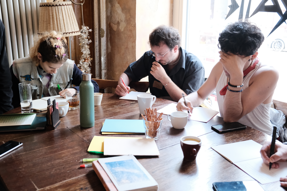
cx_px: 144
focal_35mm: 36
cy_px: 96
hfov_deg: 53.1
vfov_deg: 36.9
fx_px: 287
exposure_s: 1/50
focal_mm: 24.3
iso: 4000
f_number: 4
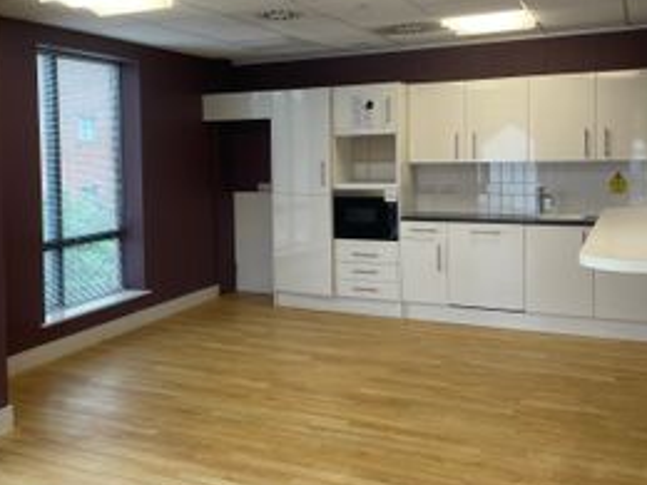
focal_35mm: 40
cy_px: 174
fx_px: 748
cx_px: 202
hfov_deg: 45.9
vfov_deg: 35.7
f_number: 1.6
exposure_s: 1/100
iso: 50
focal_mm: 4.2
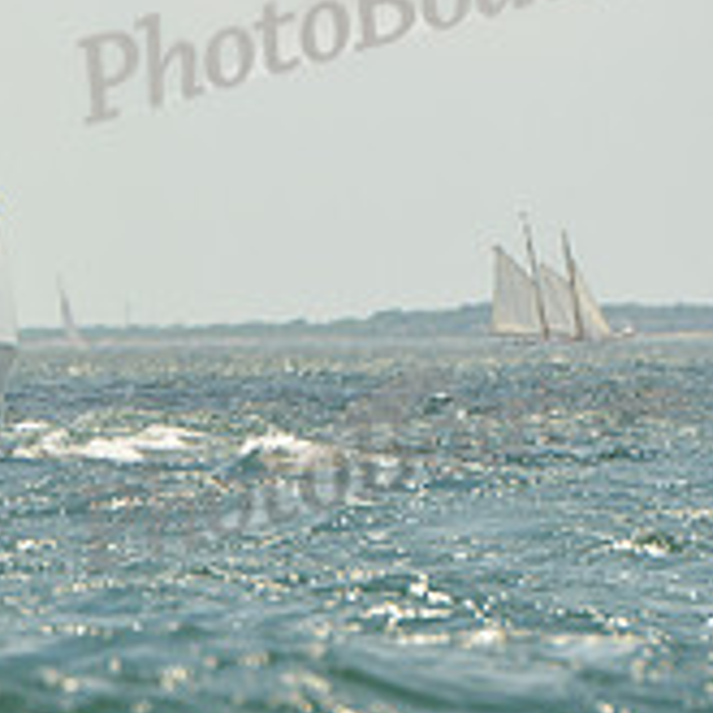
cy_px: 296
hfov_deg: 2.9
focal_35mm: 598
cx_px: -143
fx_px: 13935
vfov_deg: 2.9
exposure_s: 1/800
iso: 400
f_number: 6.3
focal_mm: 200
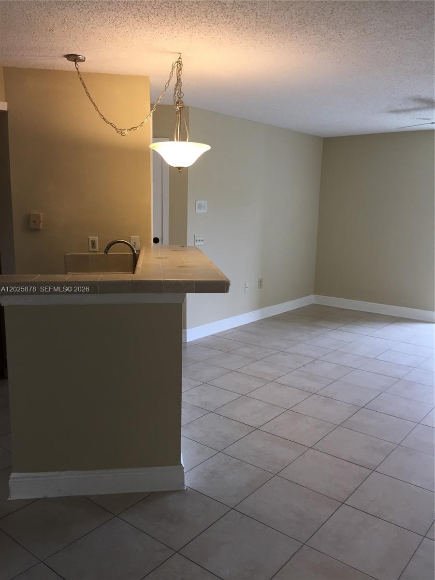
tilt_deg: -10.3
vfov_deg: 61.7
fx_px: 486
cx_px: 218
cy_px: 290
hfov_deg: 48.2
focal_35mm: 29
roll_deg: -1.6
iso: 32
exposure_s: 1/30
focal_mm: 4.15
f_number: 2.2
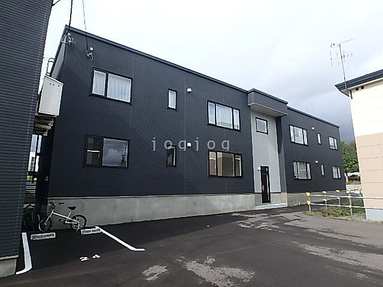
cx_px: 192
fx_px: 232
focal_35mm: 21
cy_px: 144
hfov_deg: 79.0
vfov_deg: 63.4
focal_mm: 3.7
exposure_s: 1/640
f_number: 3.5
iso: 125
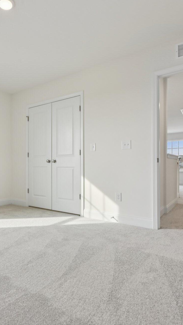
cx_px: 46
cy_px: 160
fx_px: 199
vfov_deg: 78.7
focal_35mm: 23
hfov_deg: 47.6
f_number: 11
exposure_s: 1/40
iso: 160
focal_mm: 14
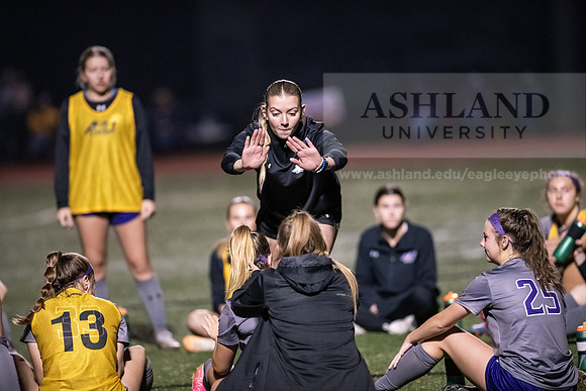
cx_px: 293
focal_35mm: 300
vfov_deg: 4.6
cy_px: 196
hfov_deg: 6.9
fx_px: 4884
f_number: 2.8
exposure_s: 1/1000
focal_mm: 300
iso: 8000
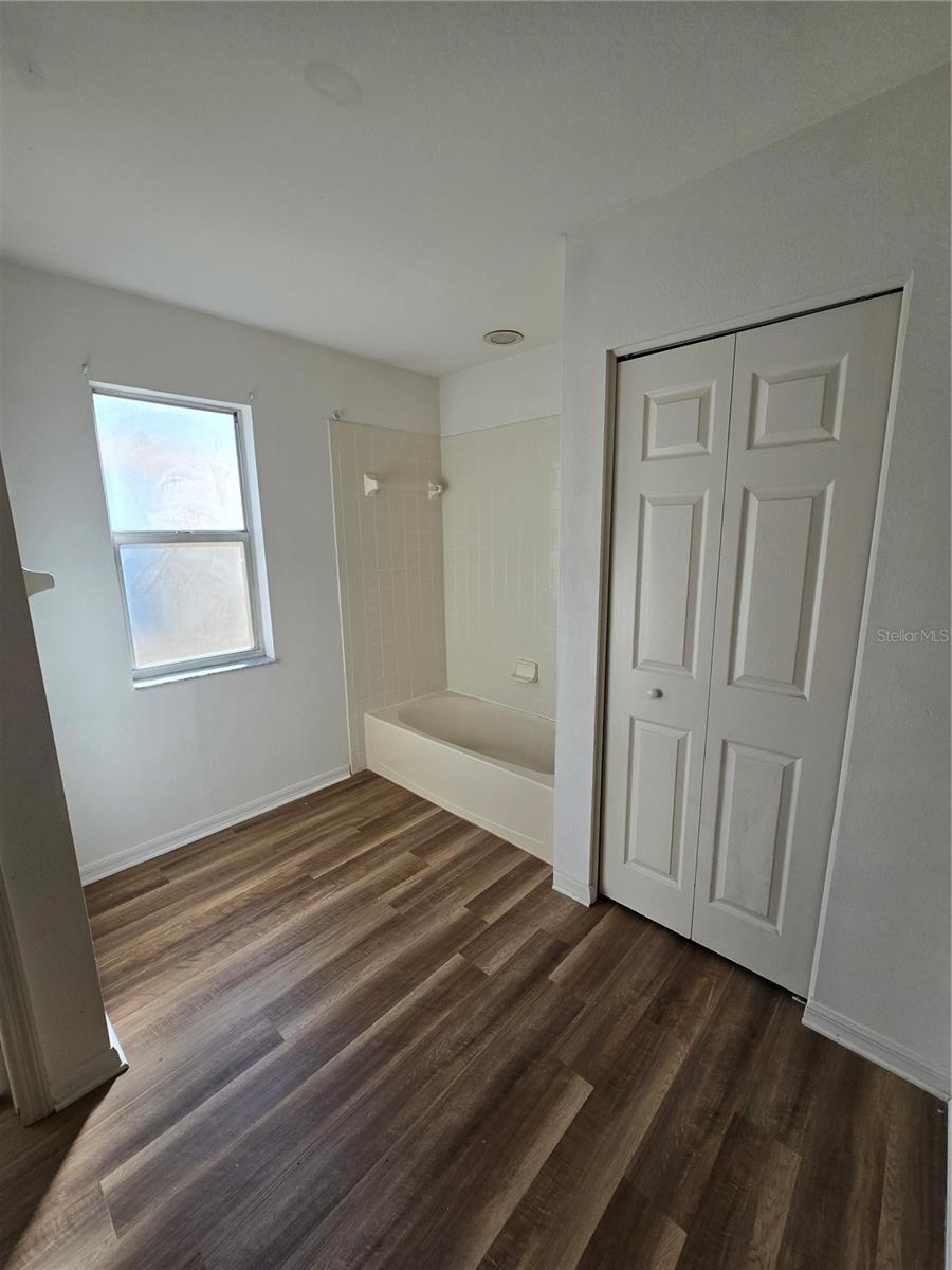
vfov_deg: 106.2
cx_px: 476
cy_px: 635
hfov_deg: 89.9
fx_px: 477
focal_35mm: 13
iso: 50
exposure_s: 1/328
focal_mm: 2.2
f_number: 2.2
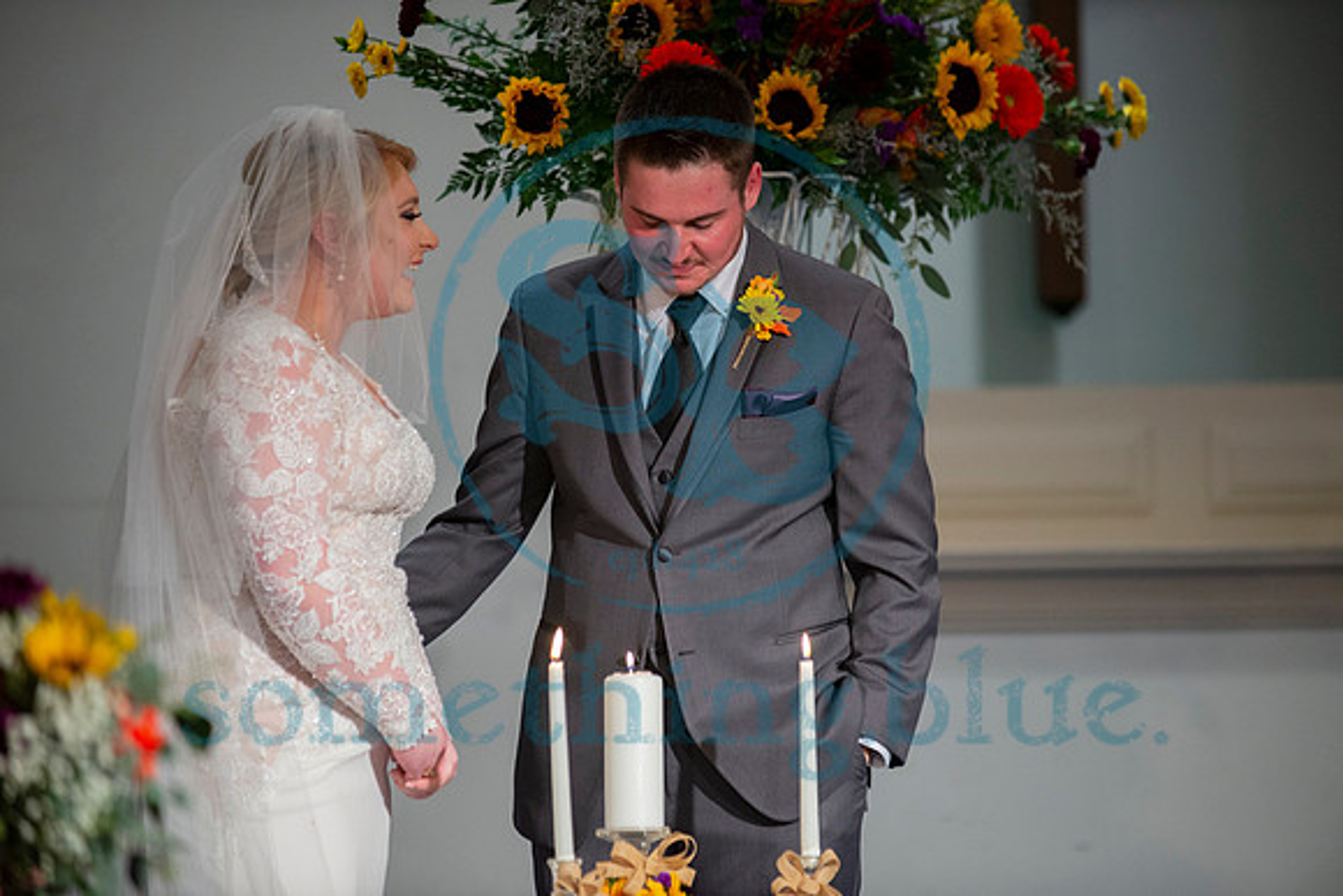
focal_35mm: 200
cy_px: 448
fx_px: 7463
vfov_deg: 6.9
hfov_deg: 10.3
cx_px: 672
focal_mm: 200
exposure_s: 1/160
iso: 1250
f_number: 2.8
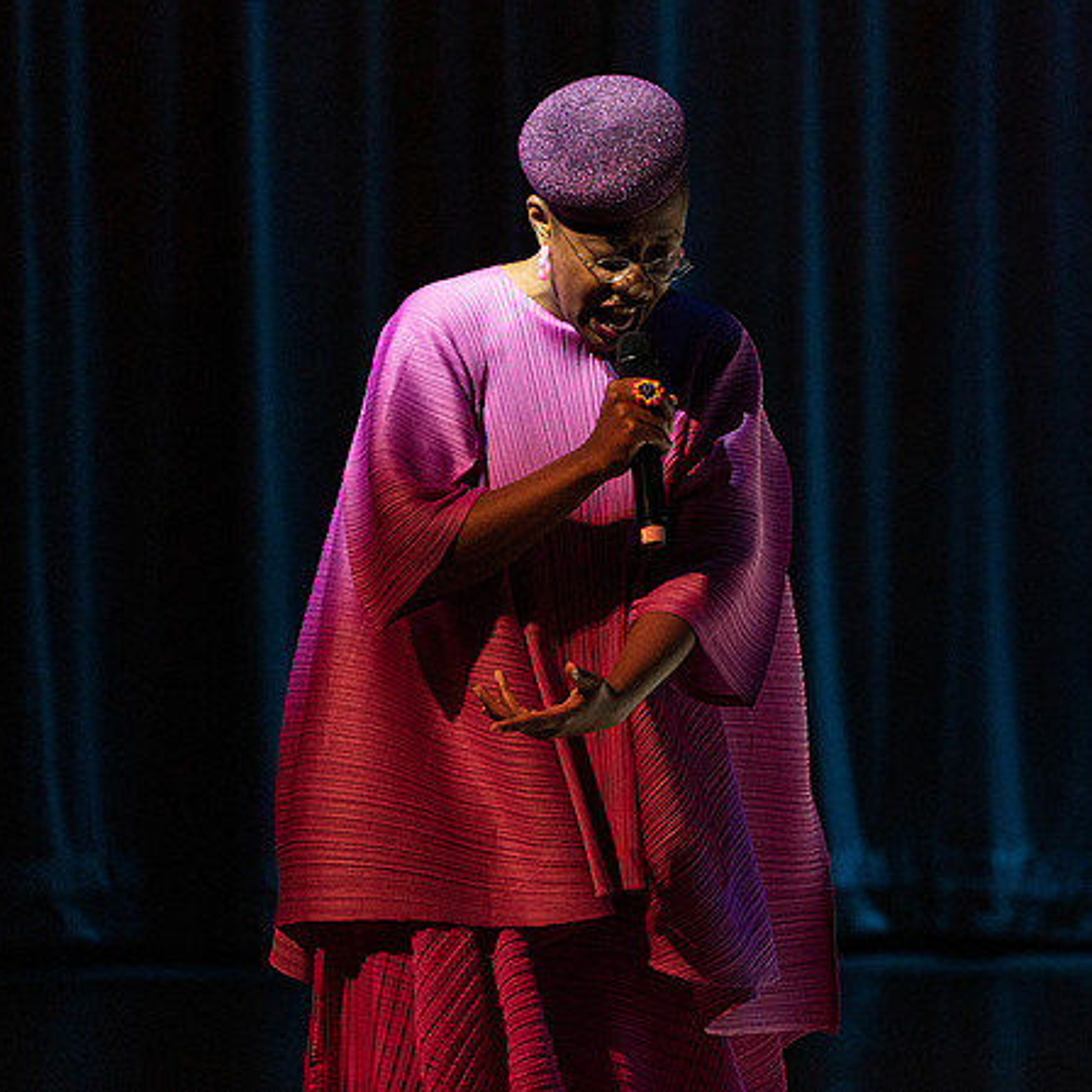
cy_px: 546
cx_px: 792
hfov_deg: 3.4
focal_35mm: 509
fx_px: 18166
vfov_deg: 3.4
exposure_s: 1/320
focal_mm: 397
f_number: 7.1
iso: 3200
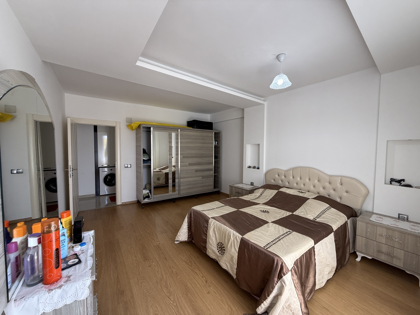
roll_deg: -0.2
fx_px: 170
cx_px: 210
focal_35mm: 14
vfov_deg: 85.7
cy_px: 158
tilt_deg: -2.0
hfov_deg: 102.1
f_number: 2.2
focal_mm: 2.22
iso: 100
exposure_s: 1/99
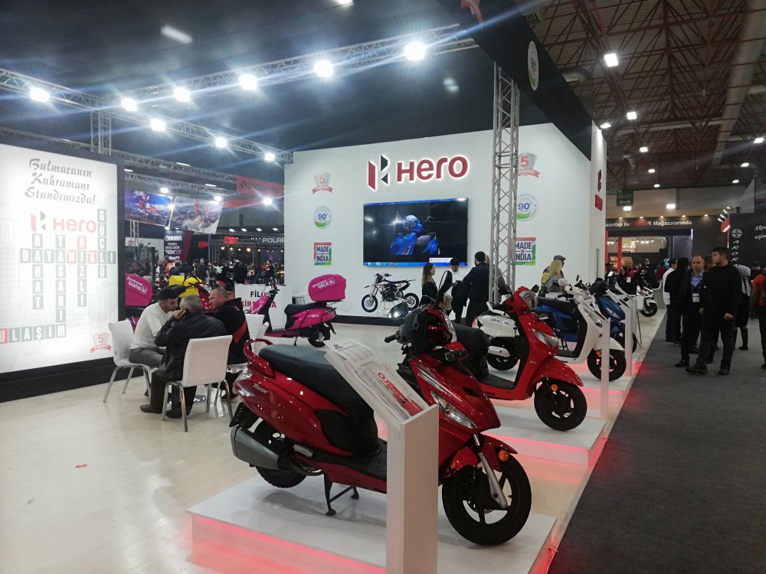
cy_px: 287
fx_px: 597
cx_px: 383
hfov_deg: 65.3
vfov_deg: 51.4
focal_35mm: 27
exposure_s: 1/50
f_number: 4
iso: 100
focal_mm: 3.81
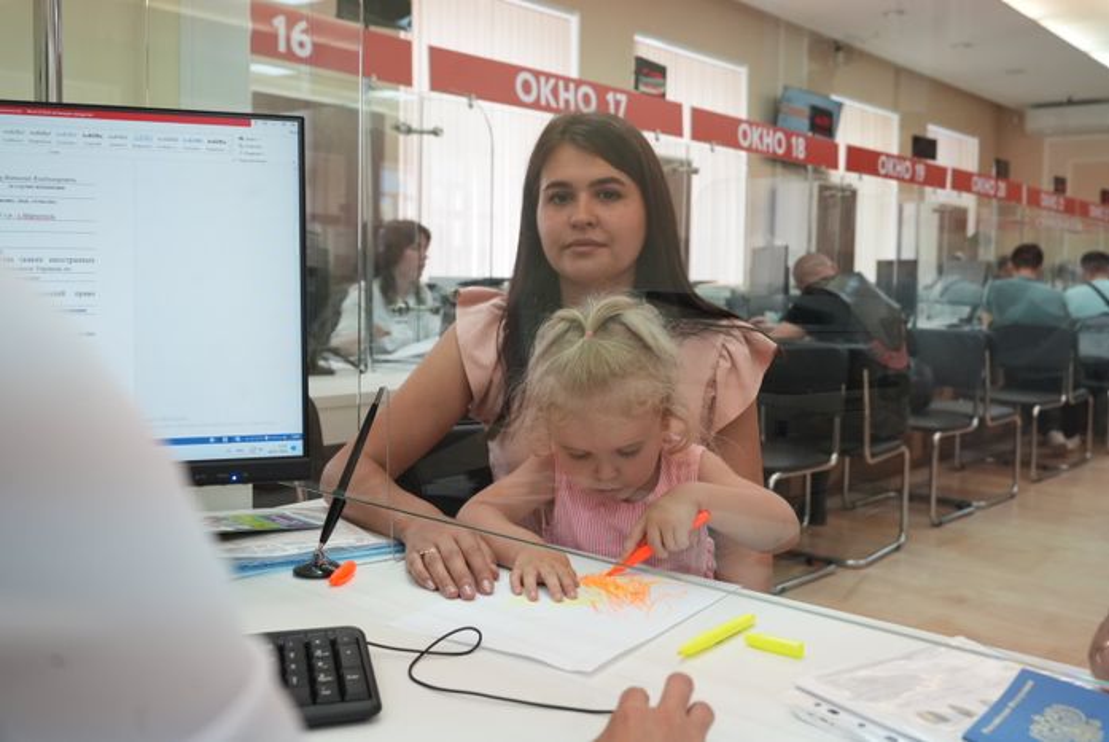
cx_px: 554
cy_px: 371
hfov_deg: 54.4
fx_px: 1079
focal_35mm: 35
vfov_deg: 37.9
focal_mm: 35
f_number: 5.6
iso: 2000
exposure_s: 1/200
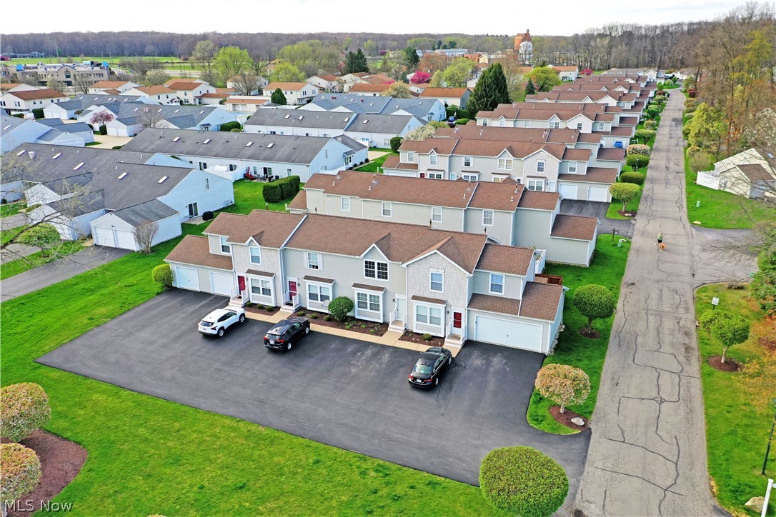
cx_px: 388
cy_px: 258
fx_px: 604
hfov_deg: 65.5
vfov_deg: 46.4
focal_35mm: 28
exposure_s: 1/120
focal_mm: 10.26
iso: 100
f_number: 4.5
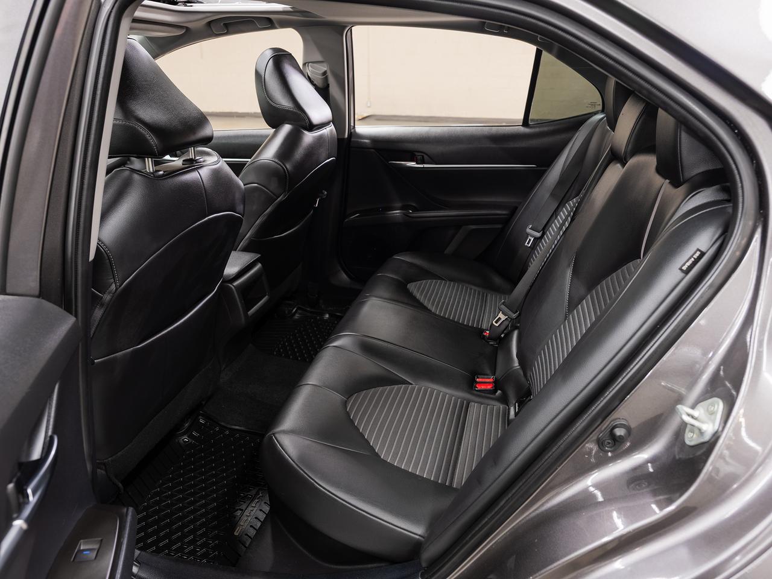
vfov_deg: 53.1
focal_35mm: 26
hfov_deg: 67.4
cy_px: 290
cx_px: 386
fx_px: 579
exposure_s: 1/1.25
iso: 100
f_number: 5.6
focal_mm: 24
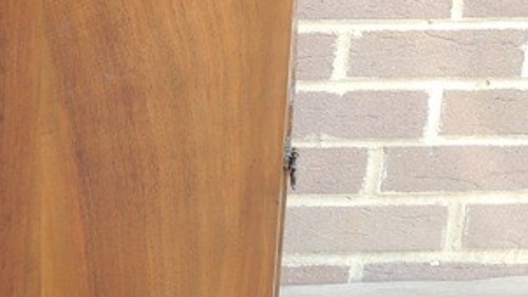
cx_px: -117
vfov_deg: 10.9
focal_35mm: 111
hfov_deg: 18.2
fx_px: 1554
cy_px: 152
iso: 100
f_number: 3.1
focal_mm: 5.3
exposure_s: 1/80
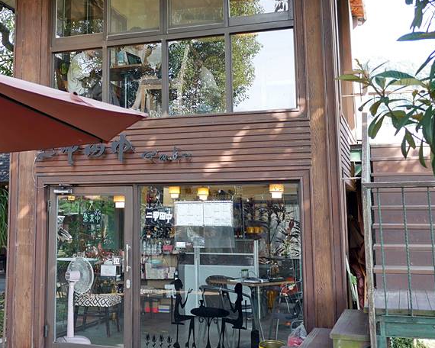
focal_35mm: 48
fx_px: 618
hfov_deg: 38.2
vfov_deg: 31.2
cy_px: 111
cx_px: 135
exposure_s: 1/200
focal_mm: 14
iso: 200
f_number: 2.5
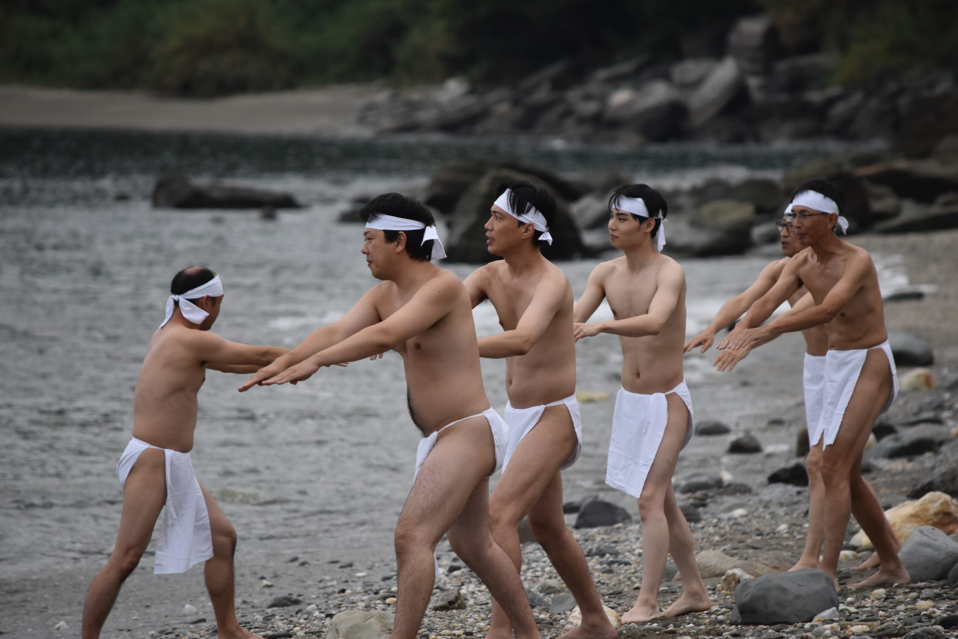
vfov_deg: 4.2
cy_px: 320
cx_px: 478
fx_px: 8809
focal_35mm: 331
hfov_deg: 6.2
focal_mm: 220
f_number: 5.3
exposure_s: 1/640
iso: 800
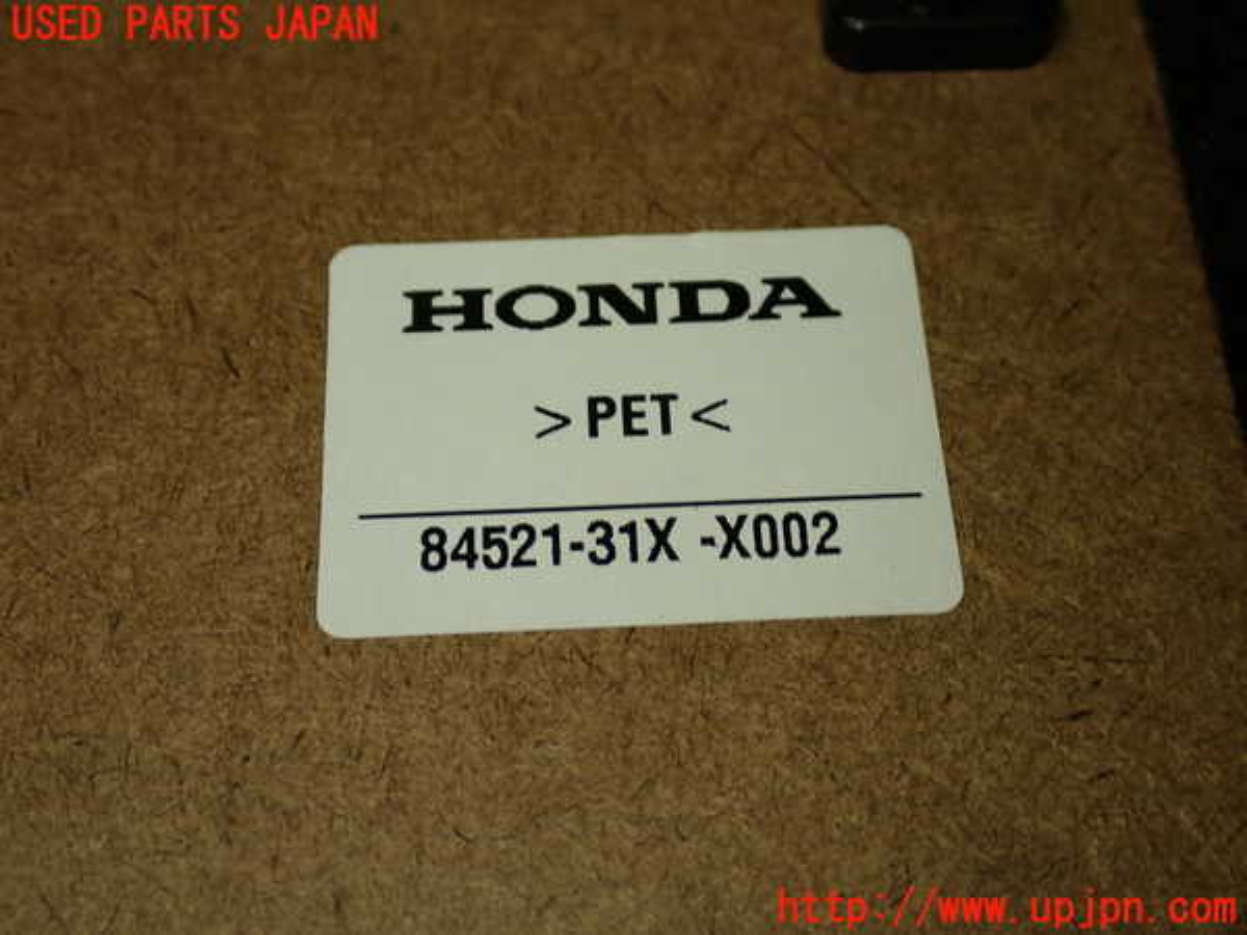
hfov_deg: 38.2
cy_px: 468
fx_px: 1801
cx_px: 624
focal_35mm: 50
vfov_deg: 29.1
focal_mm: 9.01
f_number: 3.2
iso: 125
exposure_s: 1/100
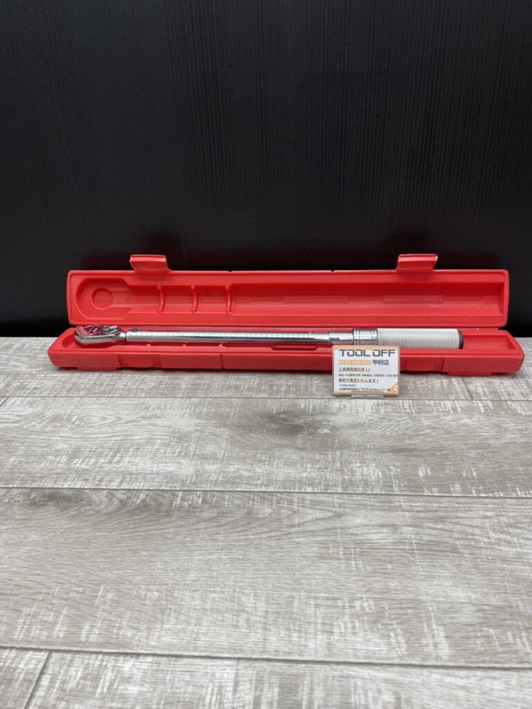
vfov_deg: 67.3
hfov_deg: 53.1
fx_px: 533
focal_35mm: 26
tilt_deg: -28.7
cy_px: 354
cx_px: 266
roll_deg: +1.6
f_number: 1.6
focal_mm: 4.2
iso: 125
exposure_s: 1/121
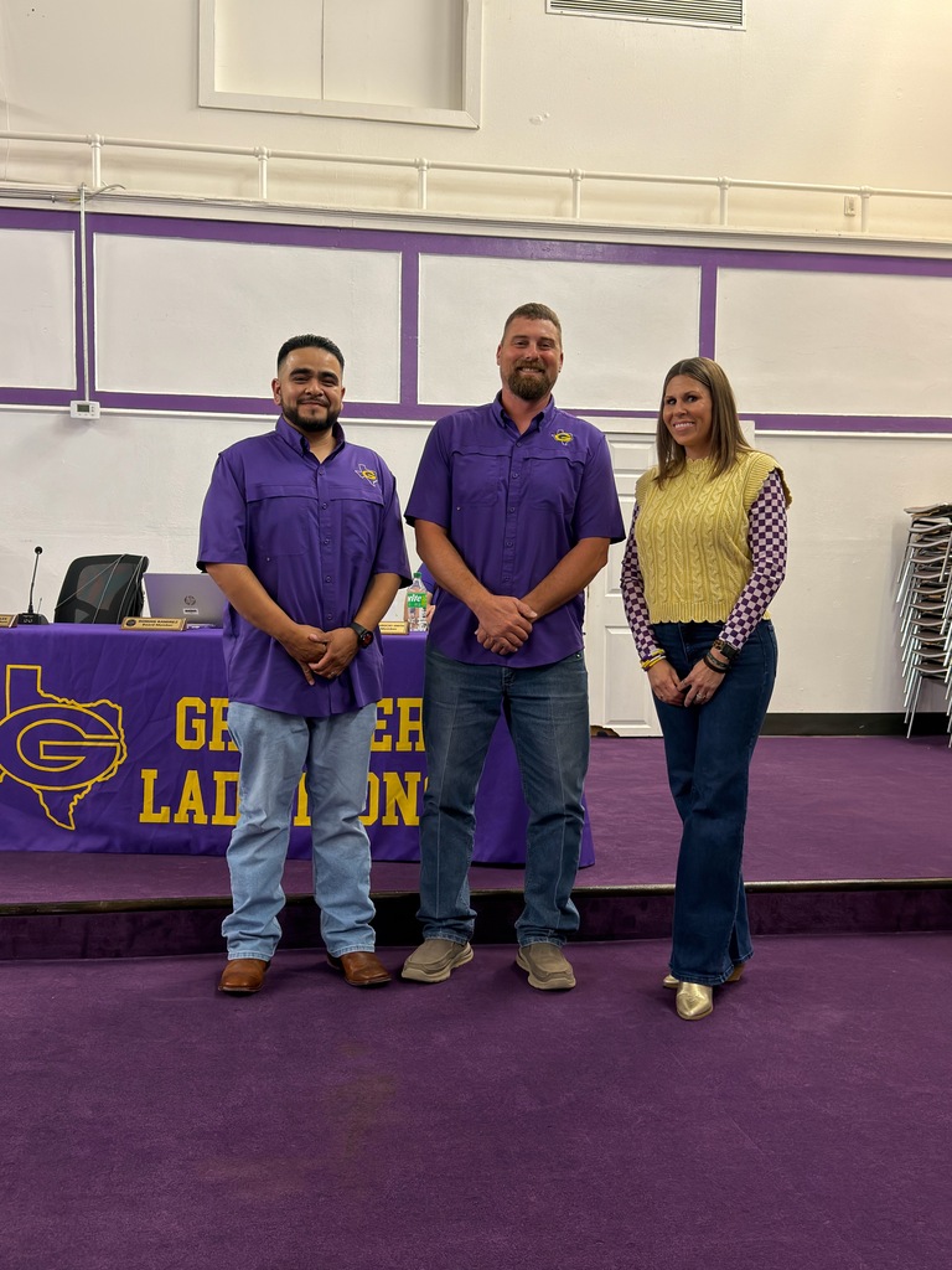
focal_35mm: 36
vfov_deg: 51.4
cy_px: 635
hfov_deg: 39.7
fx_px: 1320
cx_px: 476
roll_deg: -0.3
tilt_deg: -1.3
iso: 250
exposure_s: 1/60
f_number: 1.78
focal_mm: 6.76
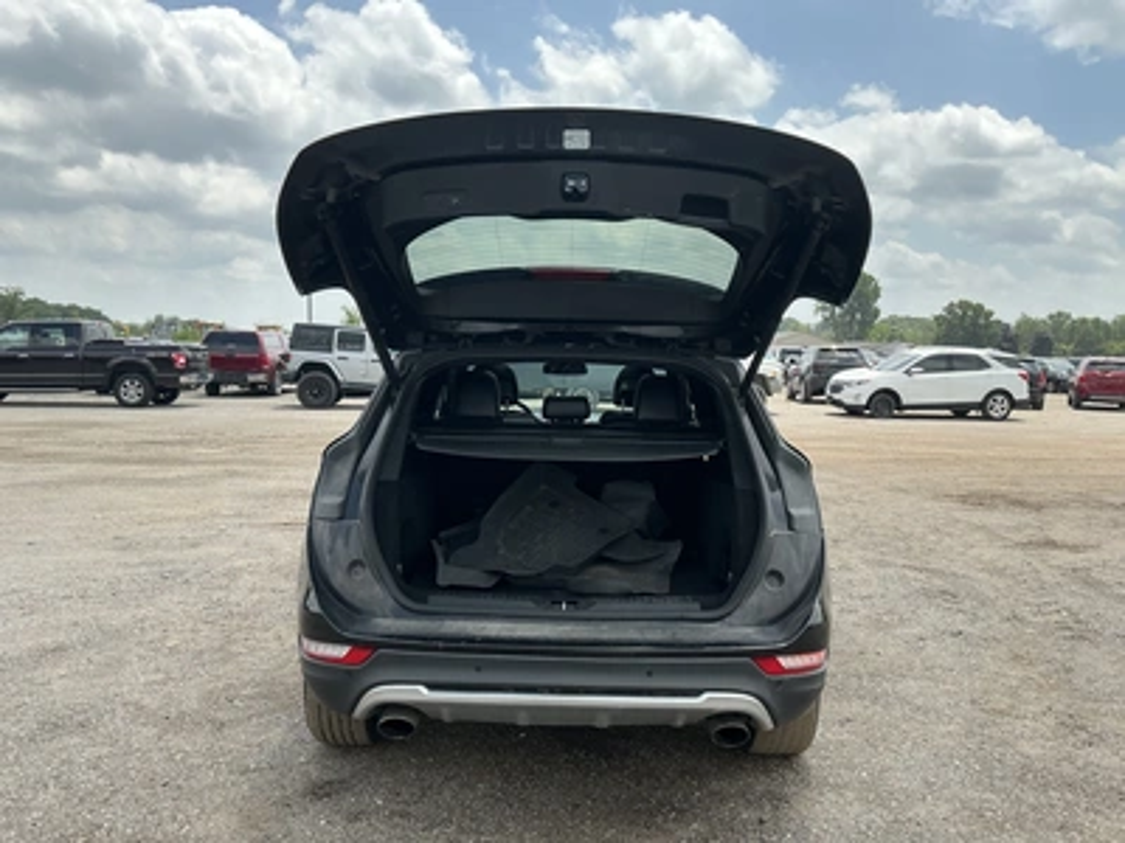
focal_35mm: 28
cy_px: 422
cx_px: 562
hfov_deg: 63.4
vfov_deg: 49.7
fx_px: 910
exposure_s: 1/1195
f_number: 1.8
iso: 25
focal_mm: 3
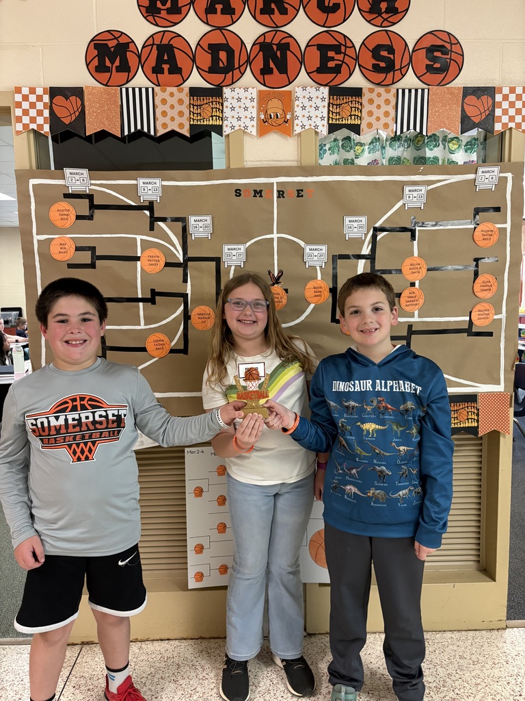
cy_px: 350
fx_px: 526
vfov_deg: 67.3
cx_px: 262
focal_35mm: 26
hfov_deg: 53.1
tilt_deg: -6.9
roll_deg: +0.7
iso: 320
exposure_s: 1/60
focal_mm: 5.96
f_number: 1.6
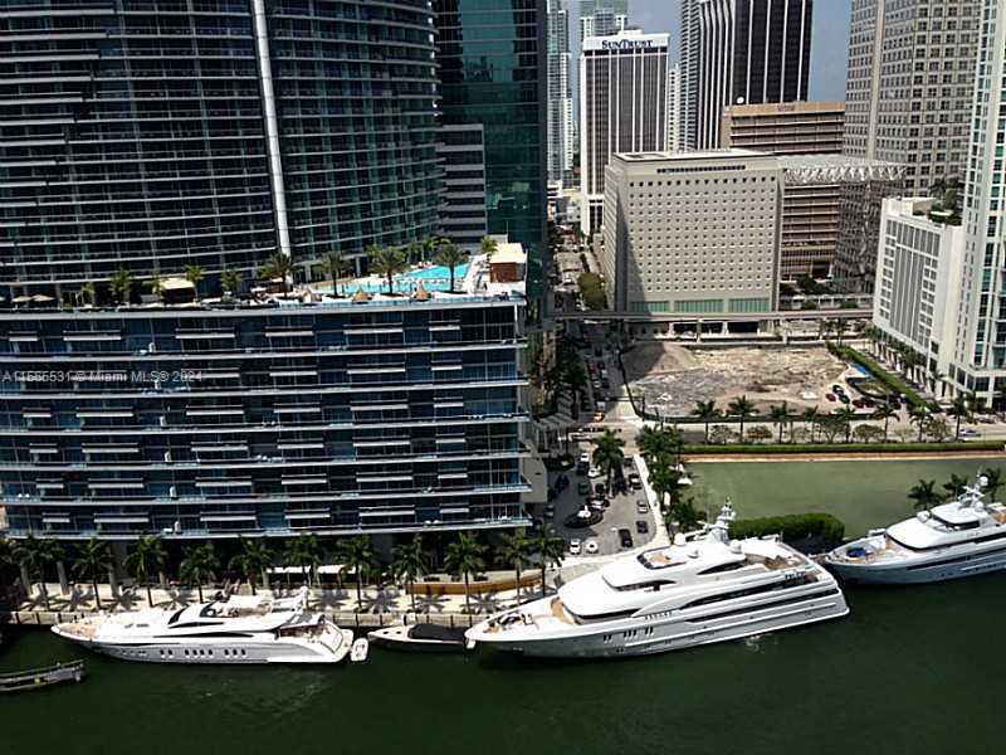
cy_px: 378
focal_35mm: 33
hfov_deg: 55.4
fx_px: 959
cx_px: 503
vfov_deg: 42.9
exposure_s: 1/2088
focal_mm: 4.12
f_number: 2.4
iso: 64
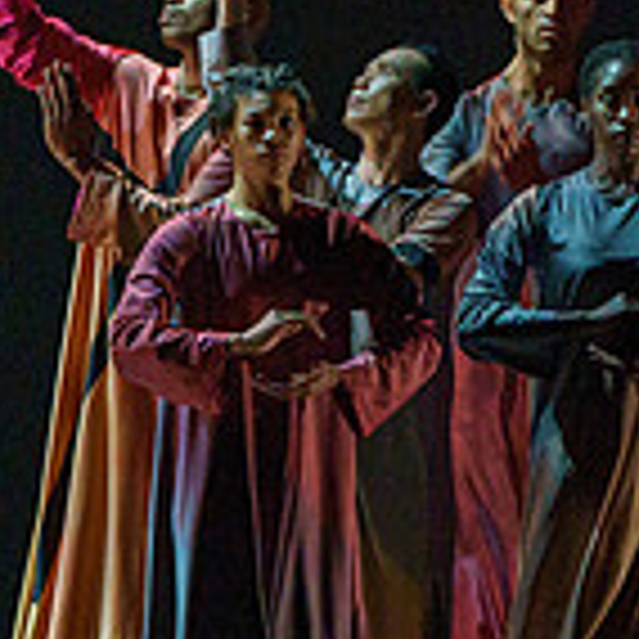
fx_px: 17543
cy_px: -33
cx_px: 1225
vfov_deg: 2.1
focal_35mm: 840
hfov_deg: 2.1
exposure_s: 1/250
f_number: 5.6
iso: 6400
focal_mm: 229
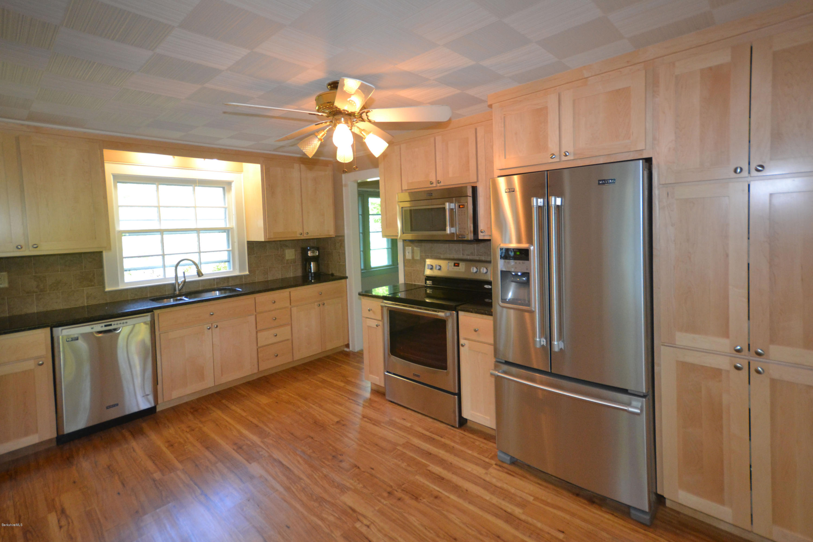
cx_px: 406
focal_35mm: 15
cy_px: 271
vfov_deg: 77.3
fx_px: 339
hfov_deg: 100.4
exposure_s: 1/60
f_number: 4
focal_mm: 10
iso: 1000
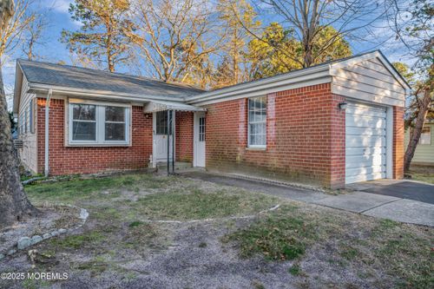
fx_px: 289
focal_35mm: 24
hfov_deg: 73.8
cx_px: 217
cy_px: 144
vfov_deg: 53.1
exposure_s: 1/5
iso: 200
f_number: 22
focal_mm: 24
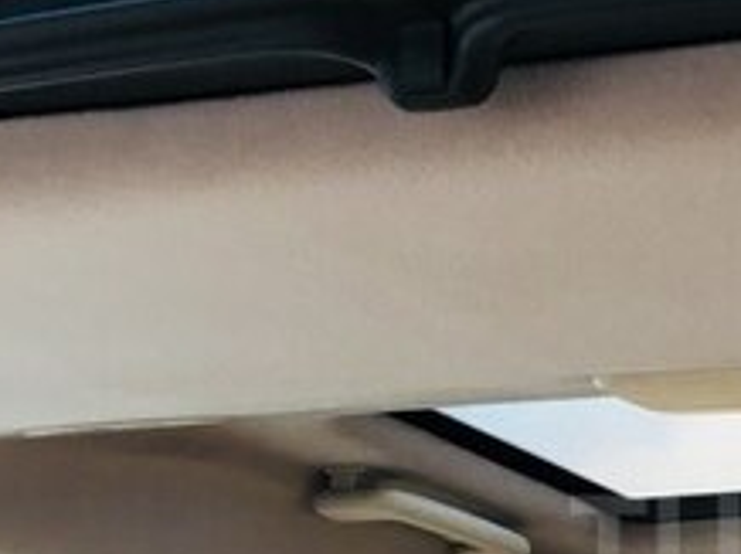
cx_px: 918
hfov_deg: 20.6
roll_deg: -6.0
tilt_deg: +11.0
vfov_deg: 16.4
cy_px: 546
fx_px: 1882
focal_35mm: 88
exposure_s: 1/33
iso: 25
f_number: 2.2
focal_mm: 4.15
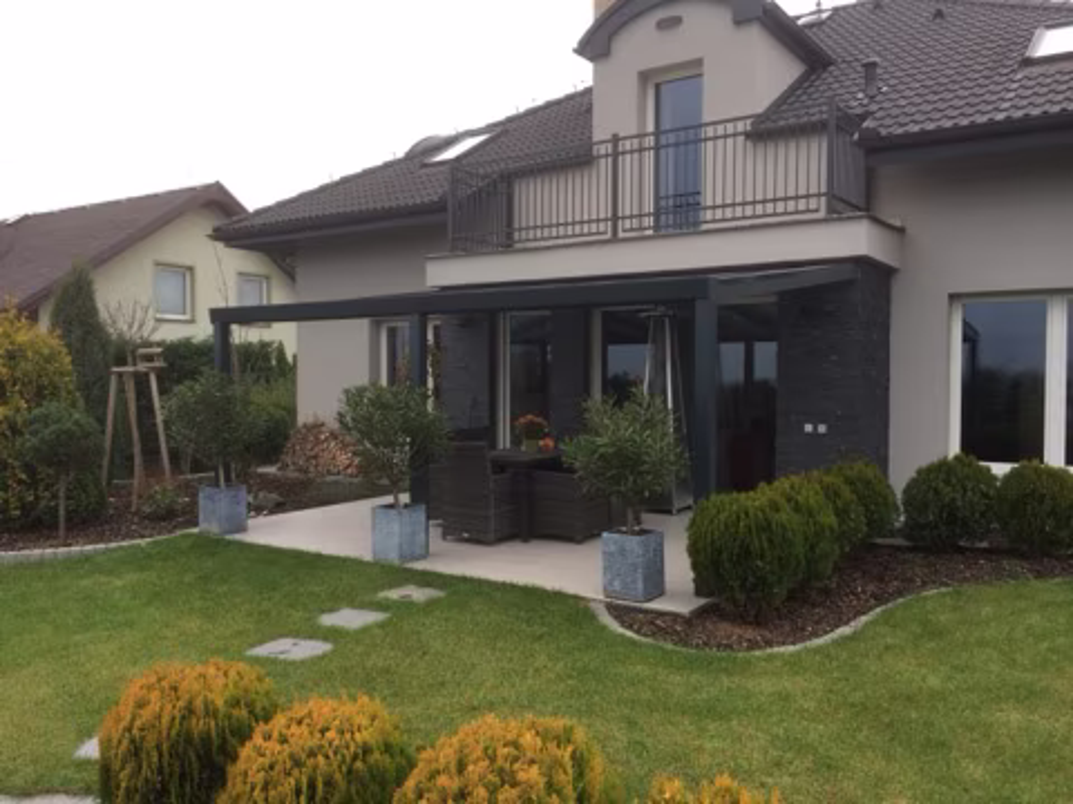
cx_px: 536
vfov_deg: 48.2
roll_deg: +0.1
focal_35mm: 29
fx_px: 899
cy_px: 402
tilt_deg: -3.1
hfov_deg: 61.7
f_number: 2.2
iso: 32
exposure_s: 1/125
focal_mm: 4.15
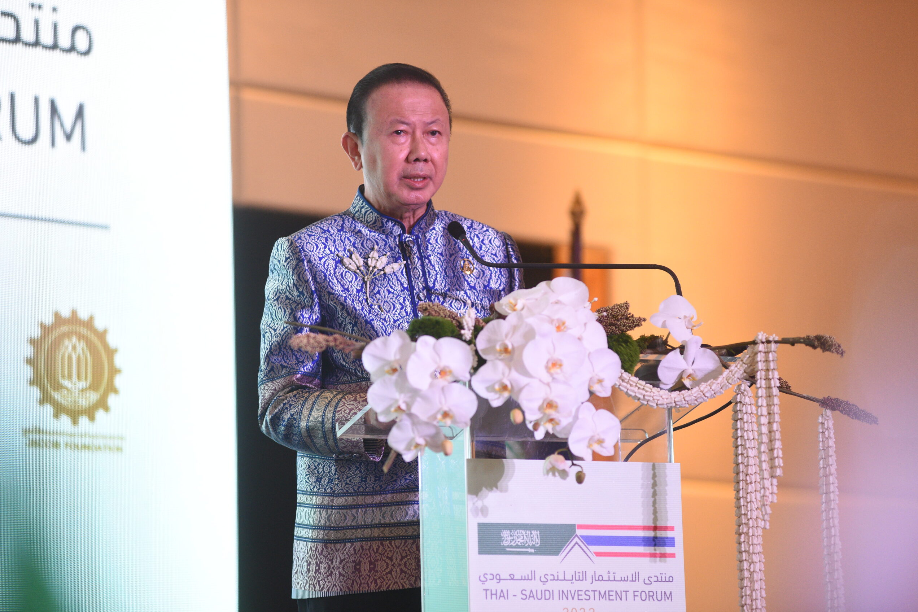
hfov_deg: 13.2
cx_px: 459
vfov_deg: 8.8
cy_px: 307
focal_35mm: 156
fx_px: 3978
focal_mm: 155
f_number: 2.8
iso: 2000
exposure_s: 1/200
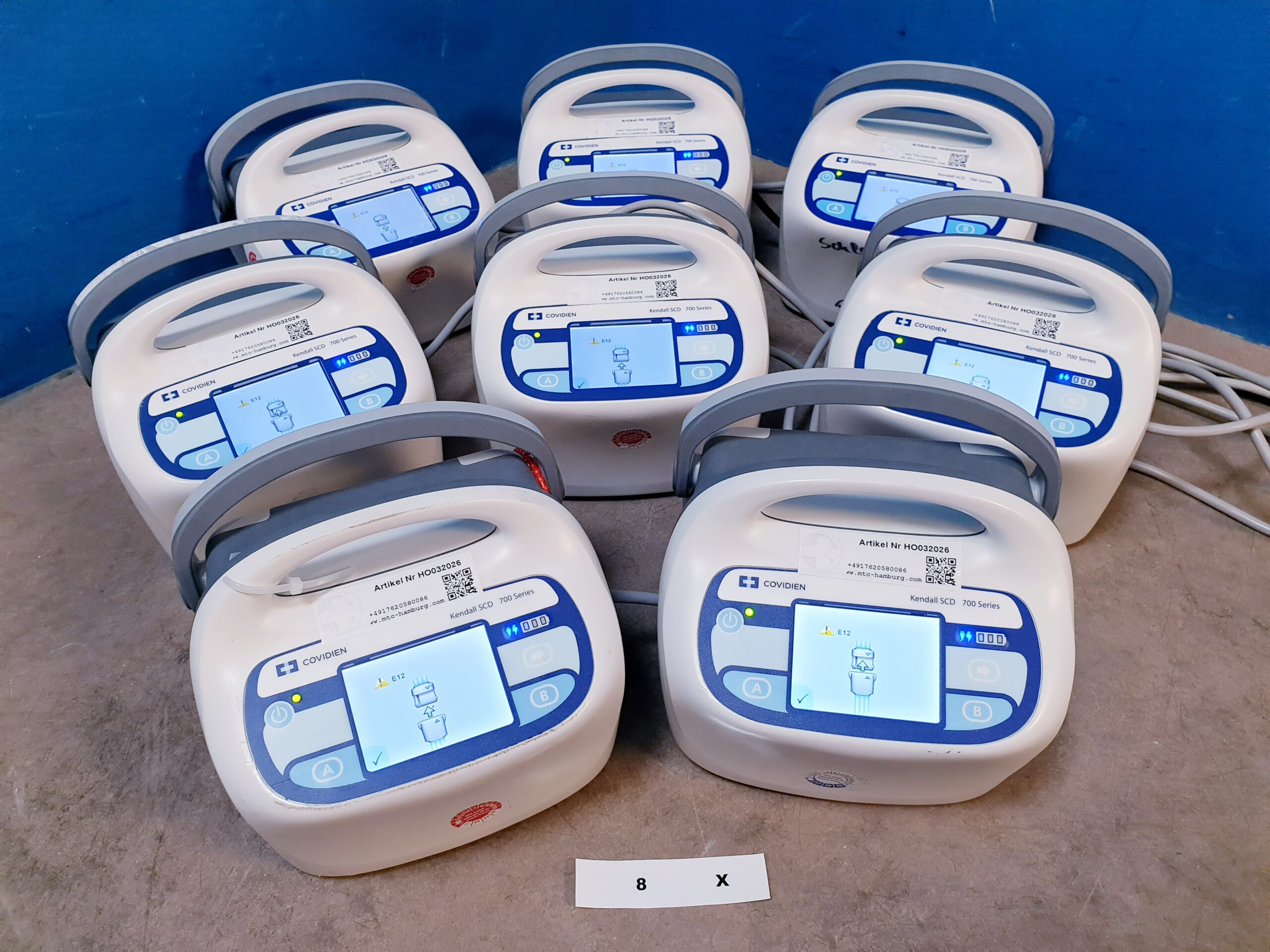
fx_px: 954
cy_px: 476
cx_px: 635
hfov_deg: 67.3
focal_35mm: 26
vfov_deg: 53.1
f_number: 2.4
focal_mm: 4.3
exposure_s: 1/50
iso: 125
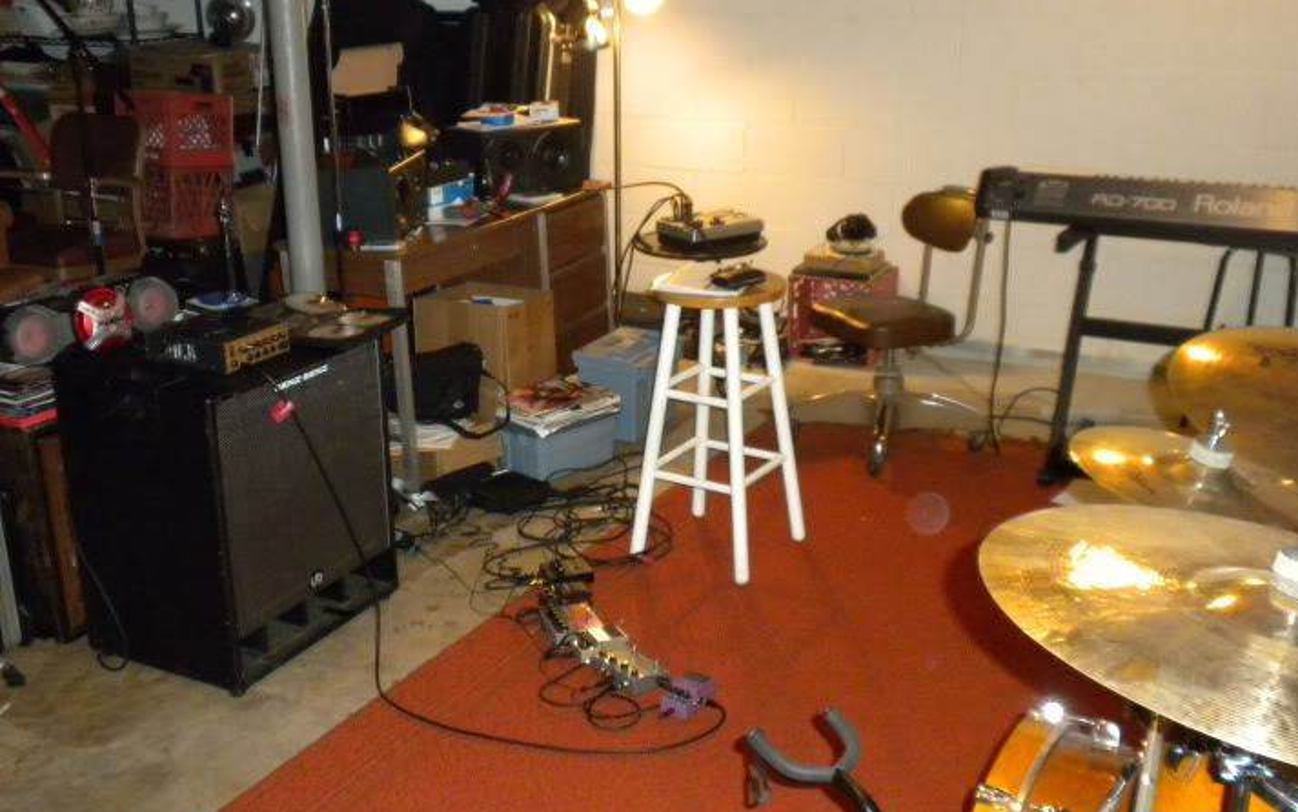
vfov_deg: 29.2
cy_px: 413
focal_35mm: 44
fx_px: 1557
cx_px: 612
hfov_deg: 45.2
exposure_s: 1/30
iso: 506
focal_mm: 6.6
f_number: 3.5
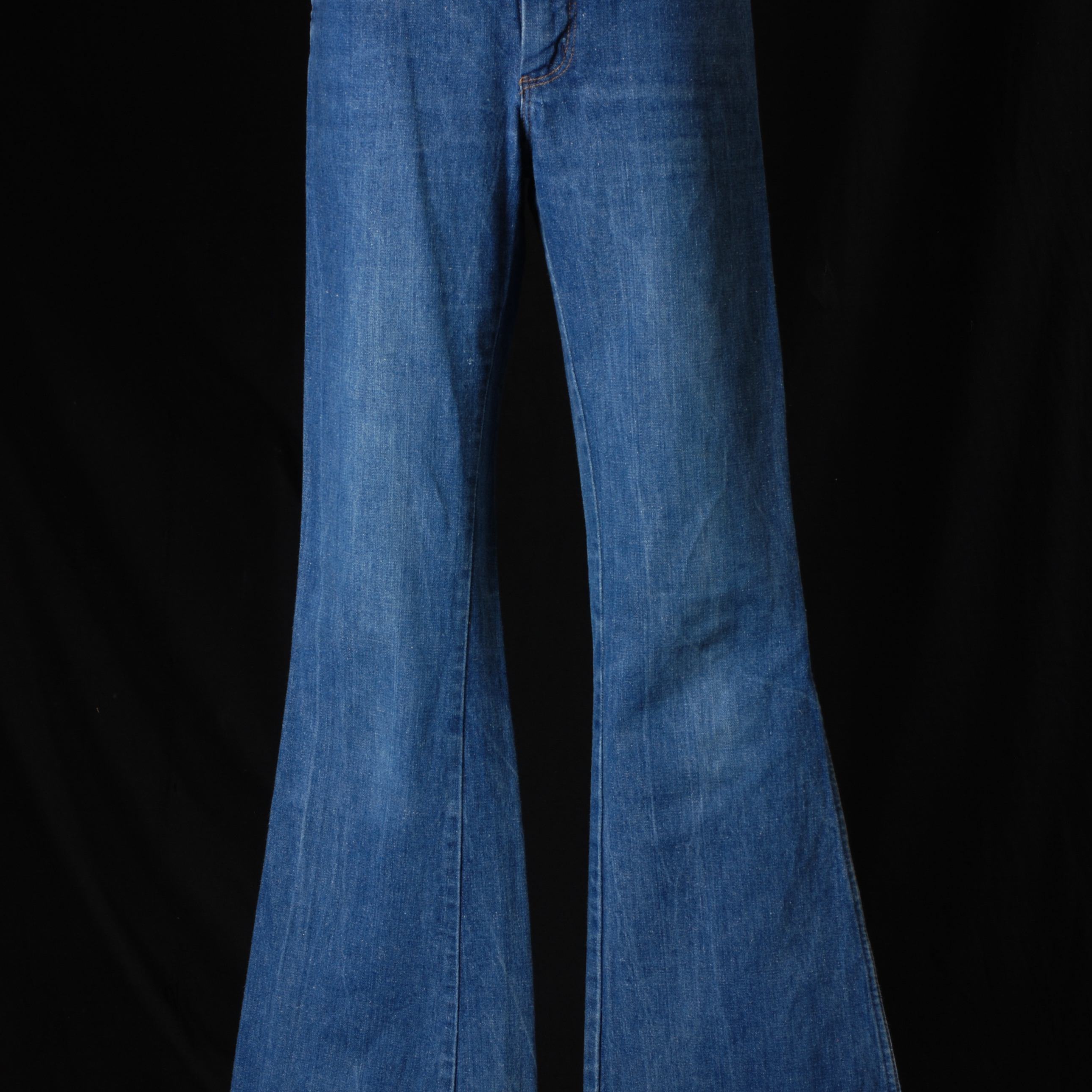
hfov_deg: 23.7
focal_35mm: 73
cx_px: 542
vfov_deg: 23.7
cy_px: 549
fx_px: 2605
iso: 100
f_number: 16
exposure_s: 1/3
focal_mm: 38
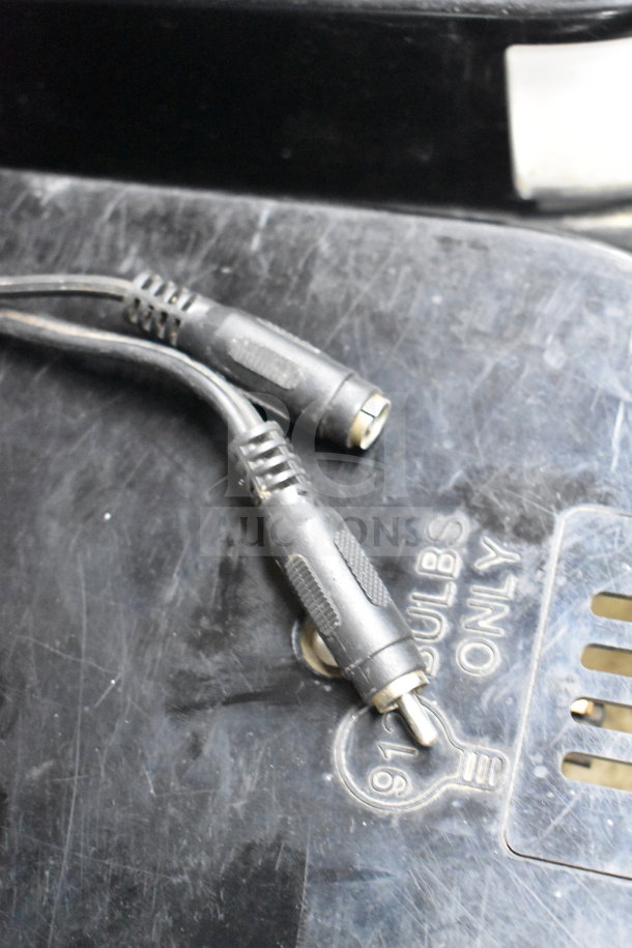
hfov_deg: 25.1
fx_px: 1422
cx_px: 316
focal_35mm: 54
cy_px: 474
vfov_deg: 36.9
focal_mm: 36
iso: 11400
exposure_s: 1/60
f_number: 4.8
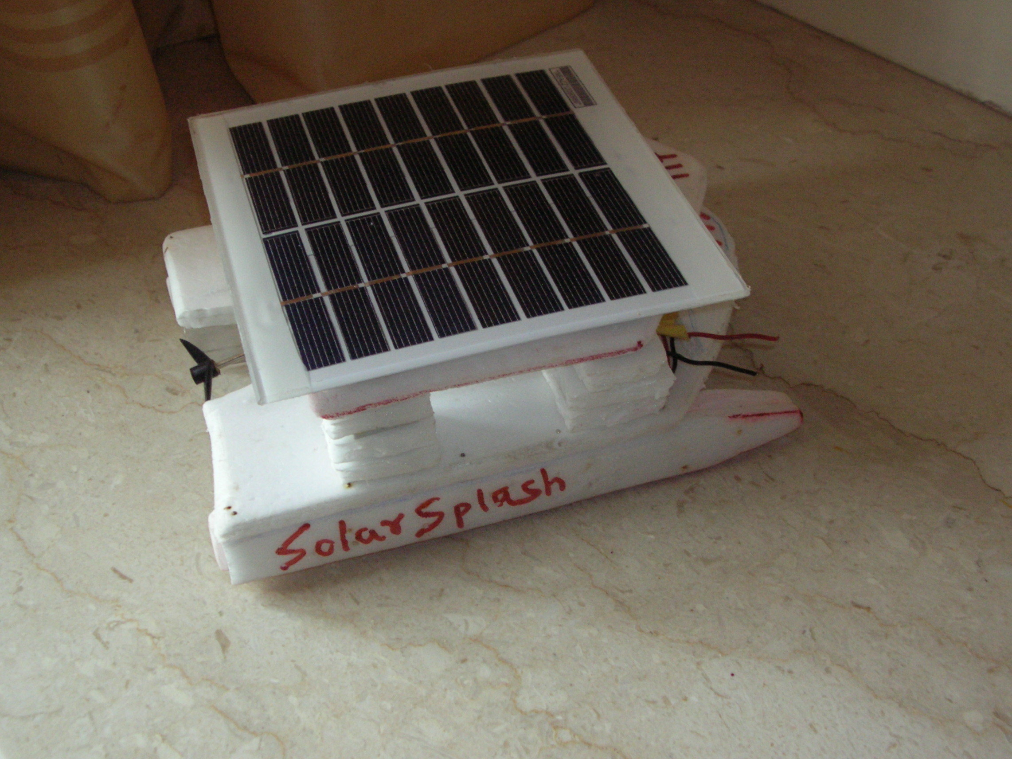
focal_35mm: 45
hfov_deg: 42.1
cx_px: 506
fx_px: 1316
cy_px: 380
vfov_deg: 32.2
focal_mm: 7.5
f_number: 3.1
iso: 200
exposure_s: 1/28.3
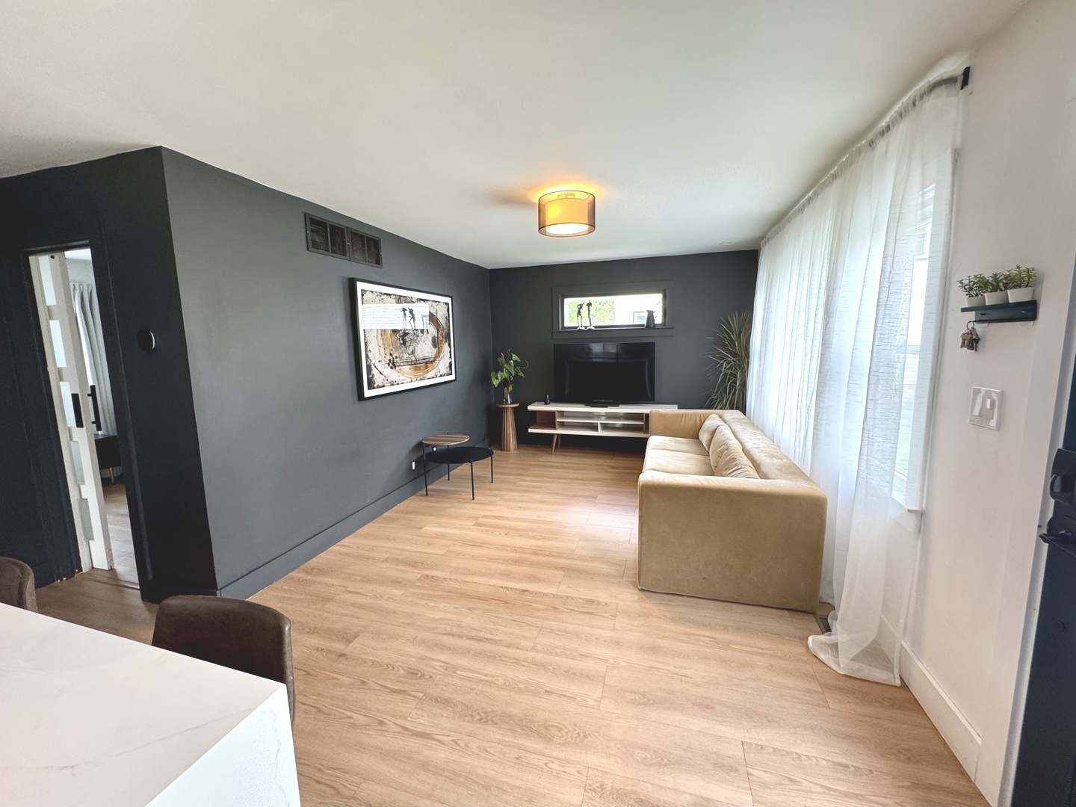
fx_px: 435
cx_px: 538
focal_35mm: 14
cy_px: 404
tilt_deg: -7.7
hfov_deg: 102.1
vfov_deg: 85.7
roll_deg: +1.4
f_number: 2.2
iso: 200
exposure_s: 1/60
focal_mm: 2.22
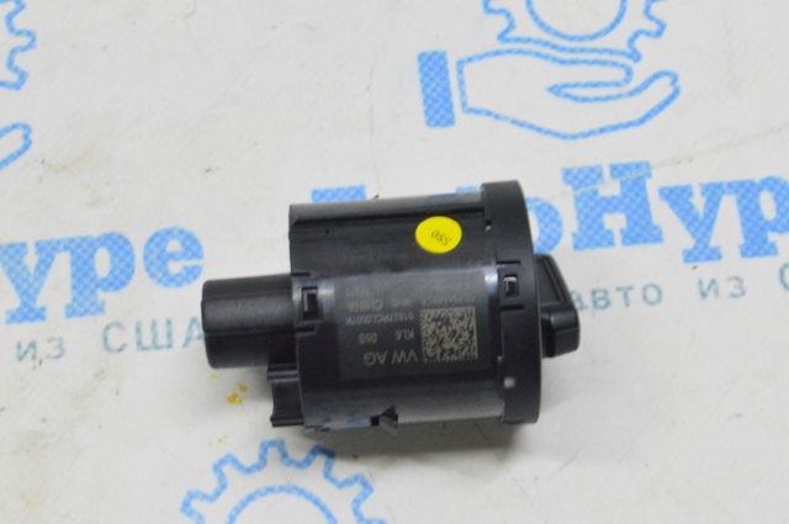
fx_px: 1806
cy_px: 262
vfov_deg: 16.5
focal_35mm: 82
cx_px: 394
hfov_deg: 24.6
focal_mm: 55
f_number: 20
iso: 6400
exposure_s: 1/20
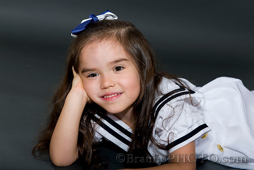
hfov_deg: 26.3
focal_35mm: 77
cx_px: 120
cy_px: 71
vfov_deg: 17.7
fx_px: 543
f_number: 6.3
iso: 125
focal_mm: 66
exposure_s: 1/200
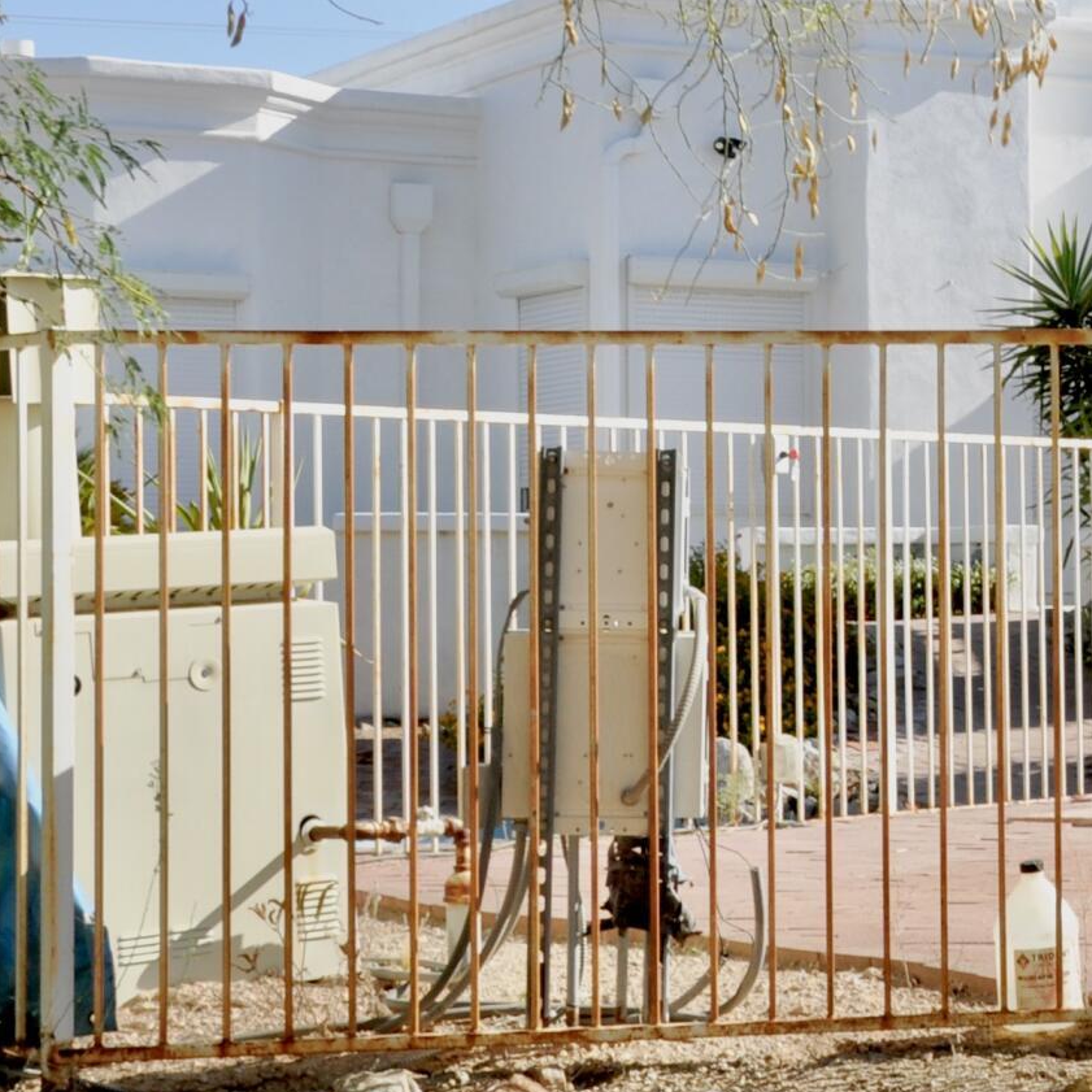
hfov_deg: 14.4
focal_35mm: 109
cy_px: 461
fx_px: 3890
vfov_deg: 16.0
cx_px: 1861
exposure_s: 1/160
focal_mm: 24
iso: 200
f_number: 13
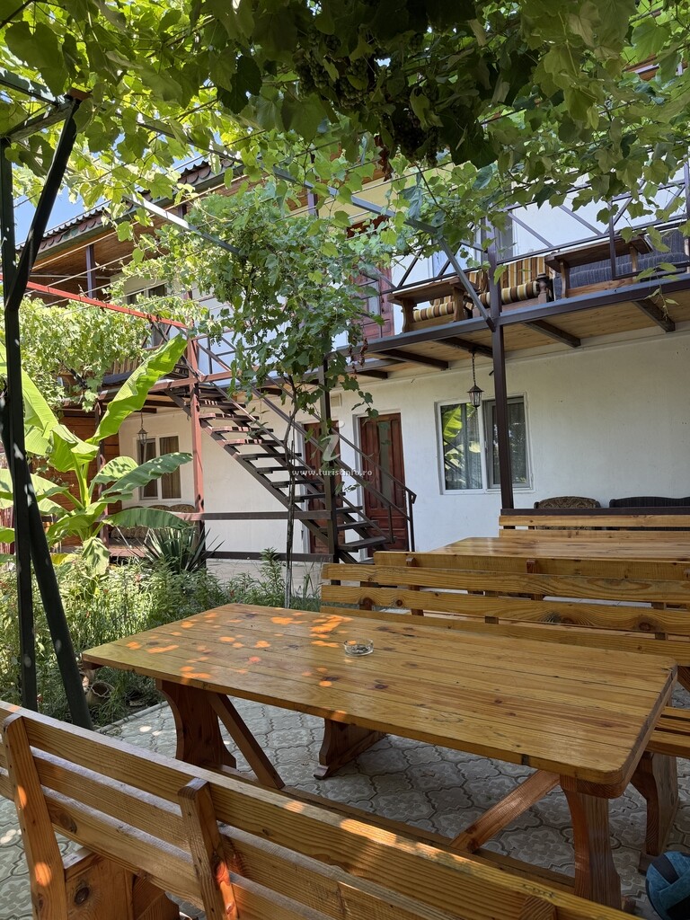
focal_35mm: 24
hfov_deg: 56.8
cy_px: 460
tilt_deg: +1.7
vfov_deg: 71.6
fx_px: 638
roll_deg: +1.4
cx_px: 345
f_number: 1.78
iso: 80
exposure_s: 1/319
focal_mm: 6.76
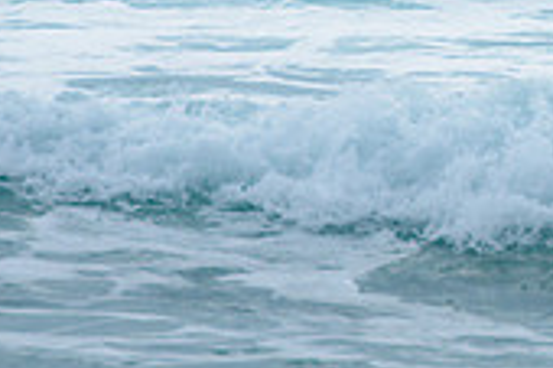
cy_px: -231
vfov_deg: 0.8
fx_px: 25674
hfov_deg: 1.2
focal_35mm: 1673
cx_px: 808
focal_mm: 400
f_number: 8
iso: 500
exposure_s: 1/1600
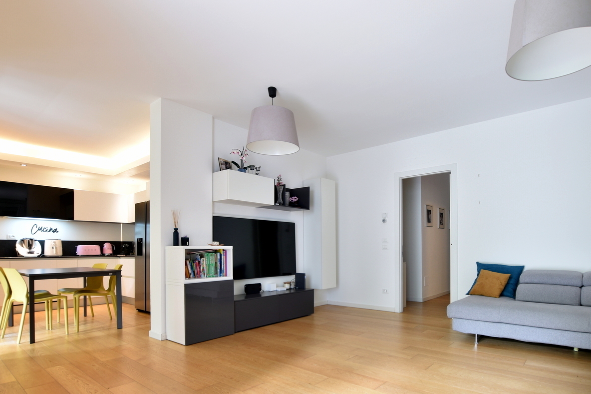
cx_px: 336
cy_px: 244
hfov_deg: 86.4
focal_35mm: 19
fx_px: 312
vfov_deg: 63.7
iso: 100
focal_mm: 10
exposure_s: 1/1.3
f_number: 5.6
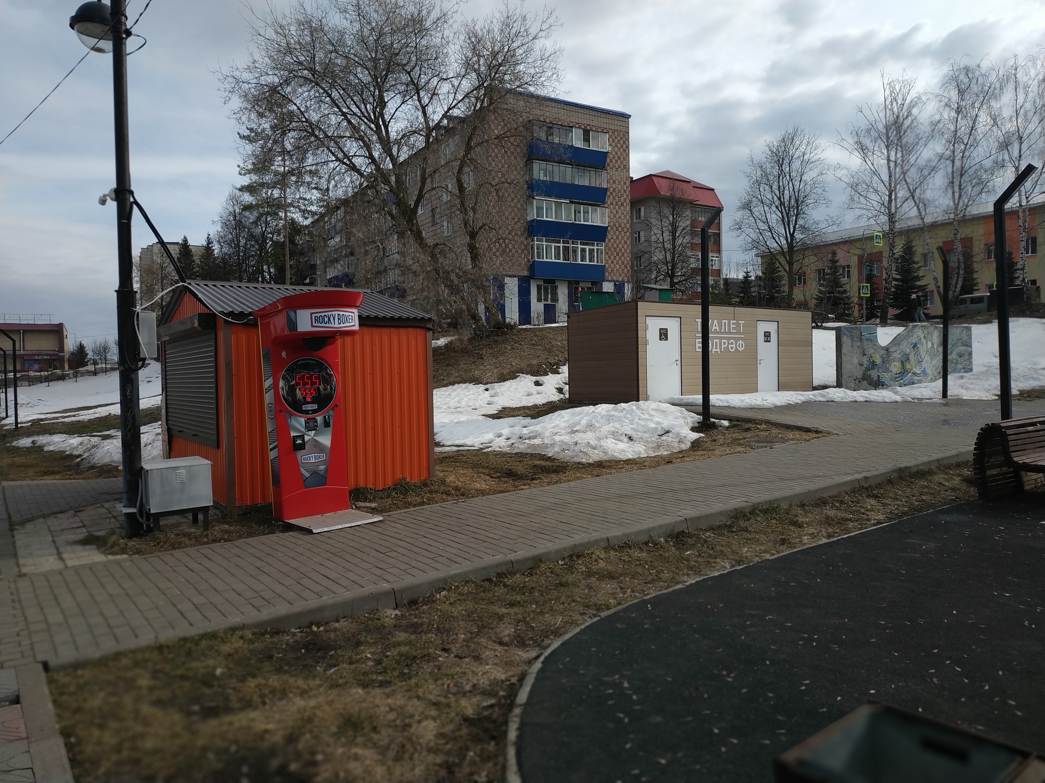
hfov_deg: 71.6
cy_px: 392
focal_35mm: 24
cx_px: 522
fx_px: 725
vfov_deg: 56.8
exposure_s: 1/1718
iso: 100
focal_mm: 3.94
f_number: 1.9
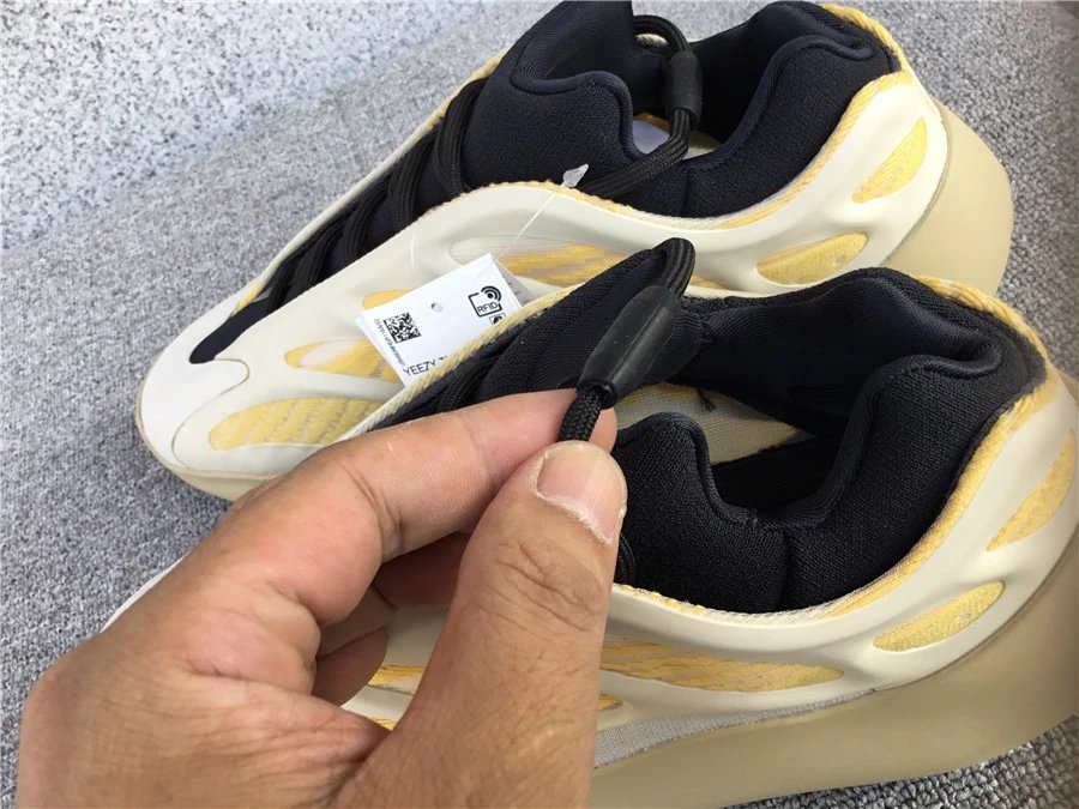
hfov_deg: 58.4
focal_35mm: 31
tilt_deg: -49.1
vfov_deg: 45.4
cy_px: 404
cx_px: 540
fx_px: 966
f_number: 2.4
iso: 25
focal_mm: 3.3
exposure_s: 1/117
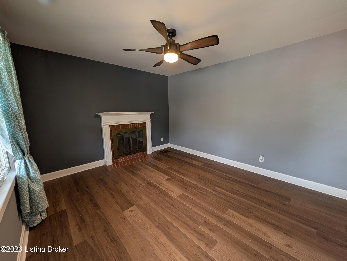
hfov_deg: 110.5
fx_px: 120
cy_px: 130
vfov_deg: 94.6
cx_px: 174
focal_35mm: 12
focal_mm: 2.02
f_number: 1.7
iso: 61
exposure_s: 1/60
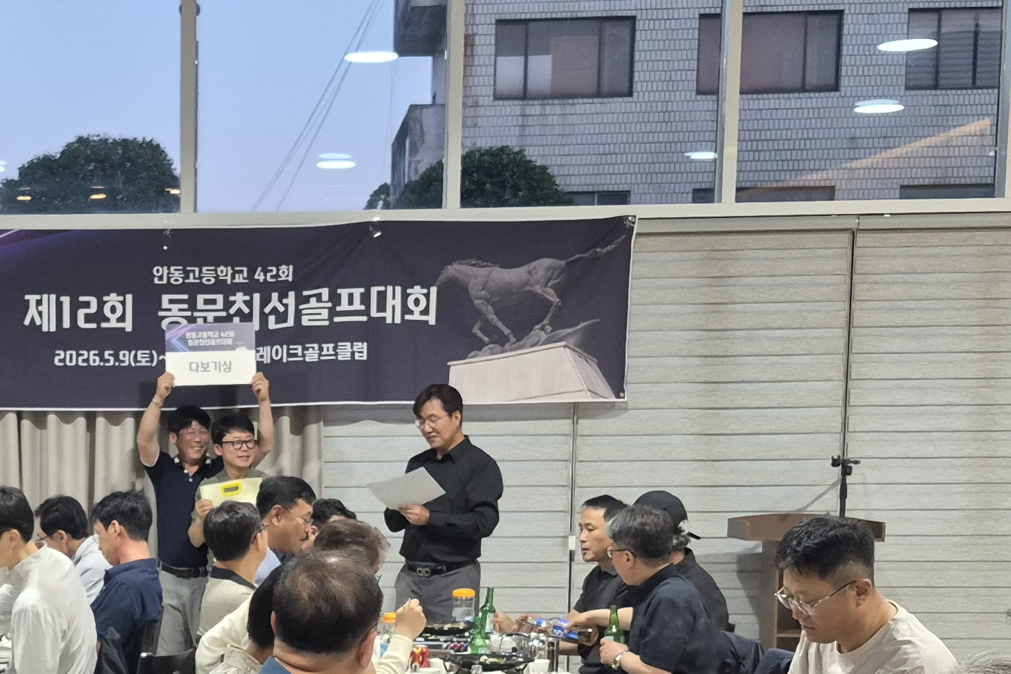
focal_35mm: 66
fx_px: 1854
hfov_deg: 29.3
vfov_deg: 20.1
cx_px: 109
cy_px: 627
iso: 250
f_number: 1.8
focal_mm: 5.4
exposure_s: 1/120
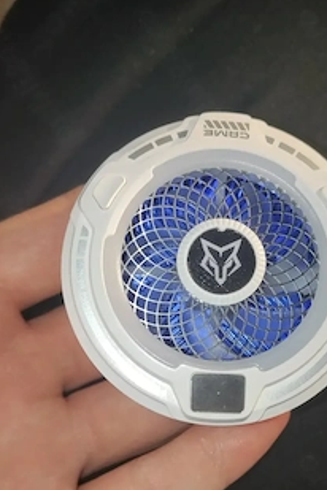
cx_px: 198
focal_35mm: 39
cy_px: 300
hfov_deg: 34.1
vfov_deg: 49.2
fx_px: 531
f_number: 1.8
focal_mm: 4.22
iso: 64
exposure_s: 1/100
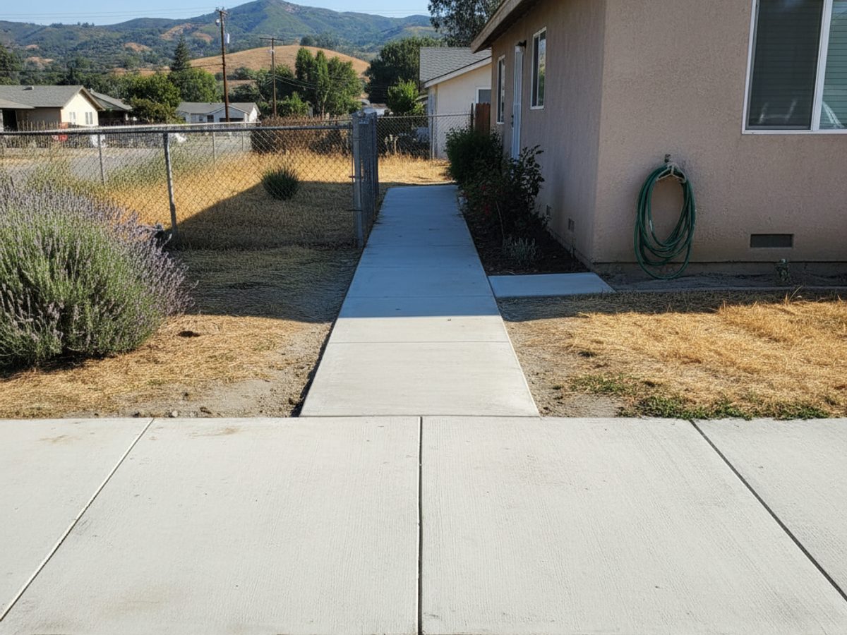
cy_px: 318
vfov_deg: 56.8
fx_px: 587
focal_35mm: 24
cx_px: 424
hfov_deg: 71.6
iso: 247
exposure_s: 1/102
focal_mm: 6.8
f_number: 1.78
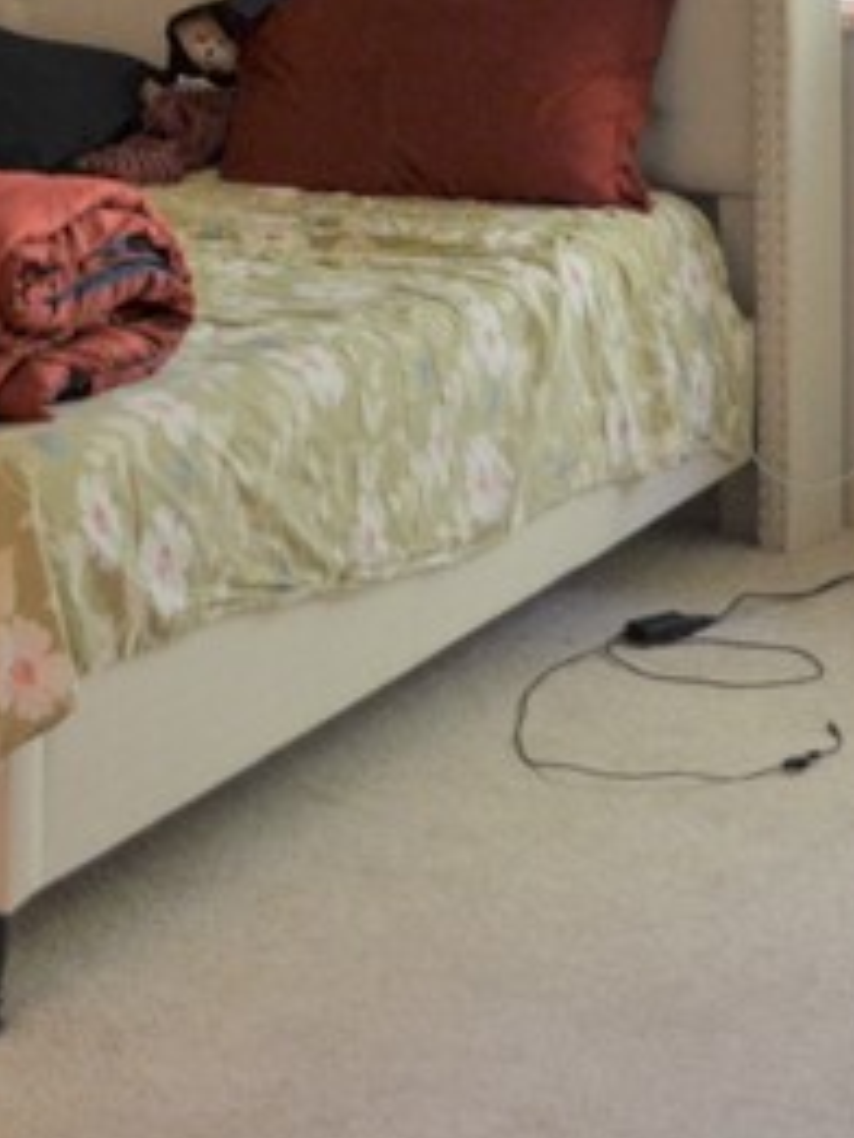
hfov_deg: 14.9
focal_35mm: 96
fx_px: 3155
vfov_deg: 19.0
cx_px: -194
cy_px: -325
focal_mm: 16
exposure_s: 1/60
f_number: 4
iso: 800
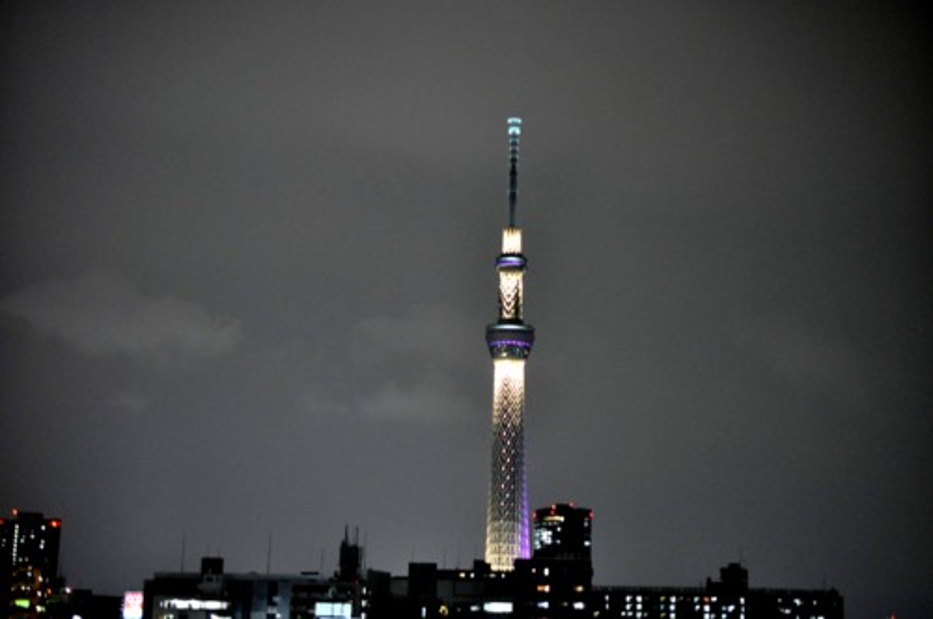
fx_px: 1553
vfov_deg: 22.6
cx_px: 466
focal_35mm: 60
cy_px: 310
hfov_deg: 33.4
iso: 1600
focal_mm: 40
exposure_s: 1/8
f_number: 2.8
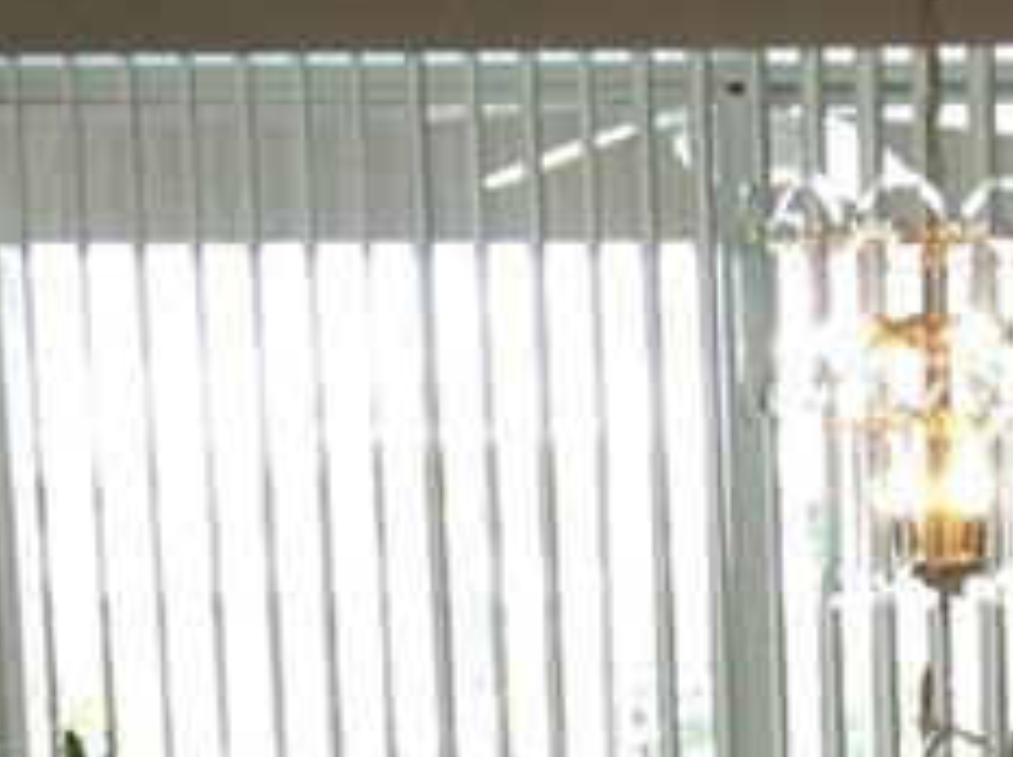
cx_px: 1030
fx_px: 4237
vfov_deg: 9.8
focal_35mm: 145
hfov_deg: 13.4
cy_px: 1279
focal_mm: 3.3
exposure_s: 1/60
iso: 32
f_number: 2.4
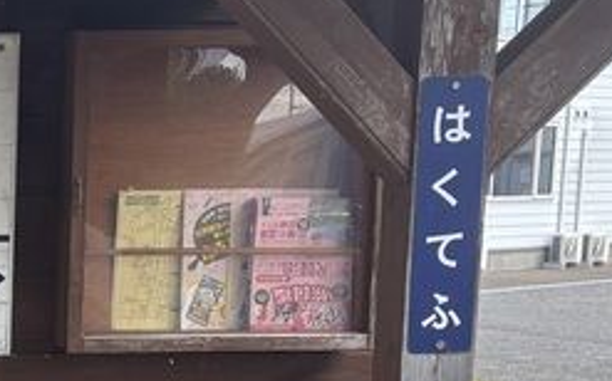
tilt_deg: -9.4
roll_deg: -0.1
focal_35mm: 91
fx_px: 1517
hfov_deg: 20.5
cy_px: 424
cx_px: -214
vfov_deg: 14.0
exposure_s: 1/456
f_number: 1.6
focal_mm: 5.96
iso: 50
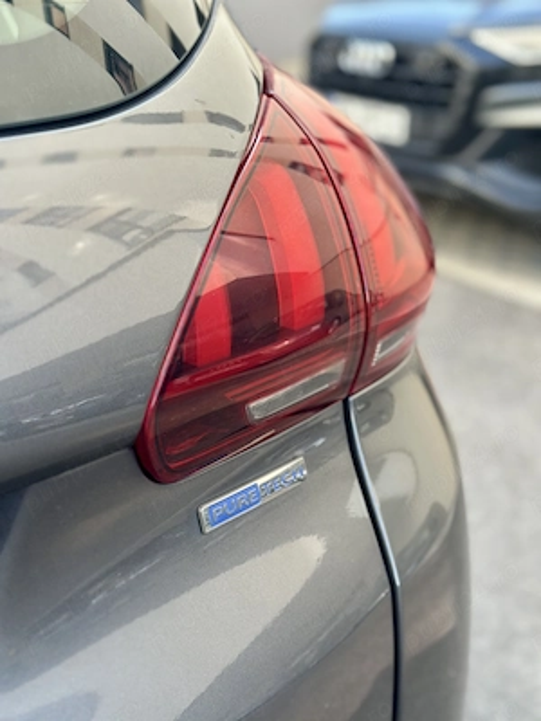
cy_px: 360
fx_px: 1000
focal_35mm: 48
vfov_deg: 39.7
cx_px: 270
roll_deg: -1.7
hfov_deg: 30.3
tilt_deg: -21.8
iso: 80
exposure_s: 1/220
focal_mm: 6.86
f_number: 1.78
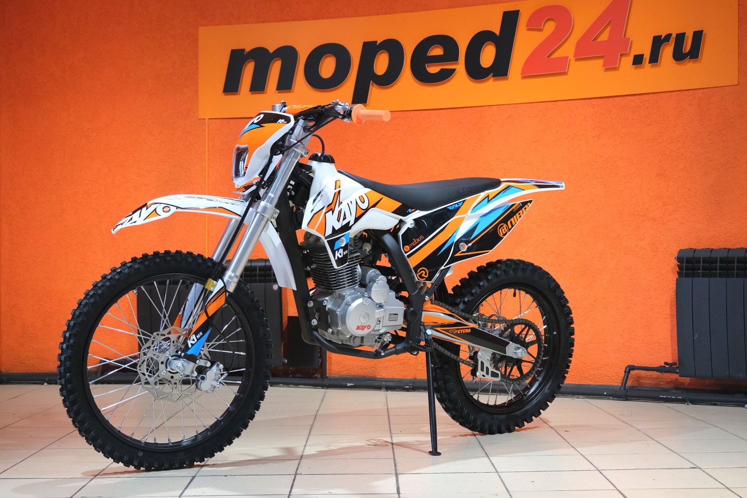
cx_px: 374
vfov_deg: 24.2
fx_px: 1162
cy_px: 249
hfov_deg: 35.6
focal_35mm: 56
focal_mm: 37.6
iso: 1600
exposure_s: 1/100
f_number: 4
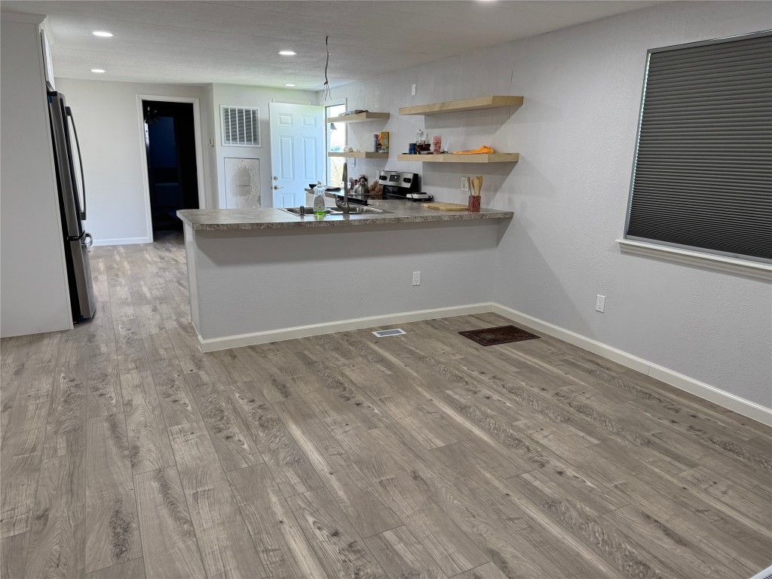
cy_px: 290
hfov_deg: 71.6
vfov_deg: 56.8
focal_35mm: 24
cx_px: 386
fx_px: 535
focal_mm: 6.76
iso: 160
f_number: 1.78
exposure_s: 1/120
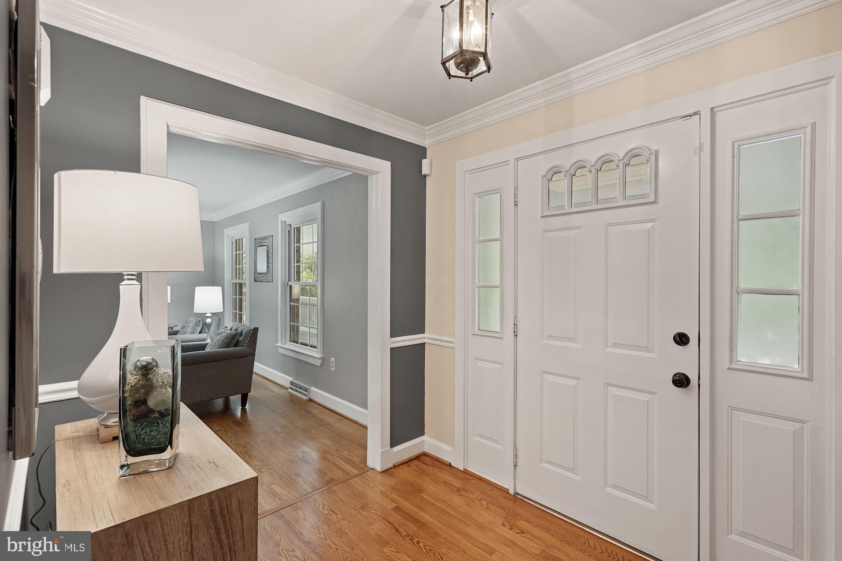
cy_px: 280
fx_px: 374
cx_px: 421
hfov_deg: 96.7
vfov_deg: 73.7
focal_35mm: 16
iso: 800
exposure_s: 1/3
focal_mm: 16
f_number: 7.1
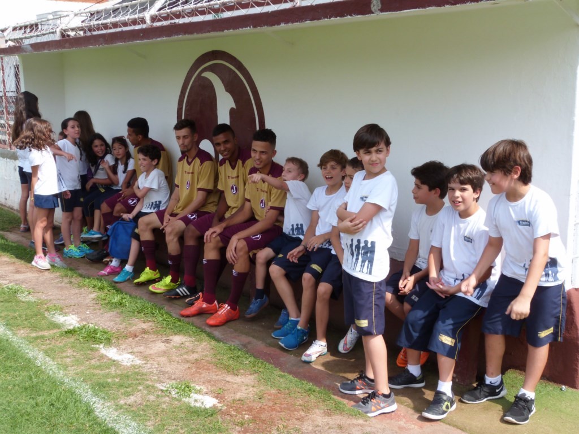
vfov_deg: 34.3
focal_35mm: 42
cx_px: 290
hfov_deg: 44.8
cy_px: 217
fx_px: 703
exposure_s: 1/250
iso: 125
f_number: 5.6
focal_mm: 7.4
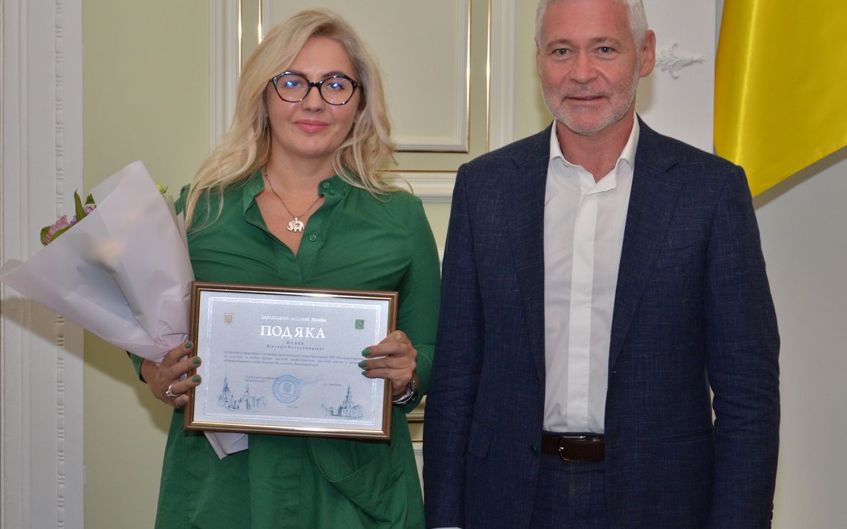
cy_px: 219
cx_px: 413
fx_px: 2031
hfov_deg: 23.6
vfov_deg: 14.8
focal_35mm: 88
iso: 800
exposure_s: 1/250
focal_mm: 48
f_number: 4.8
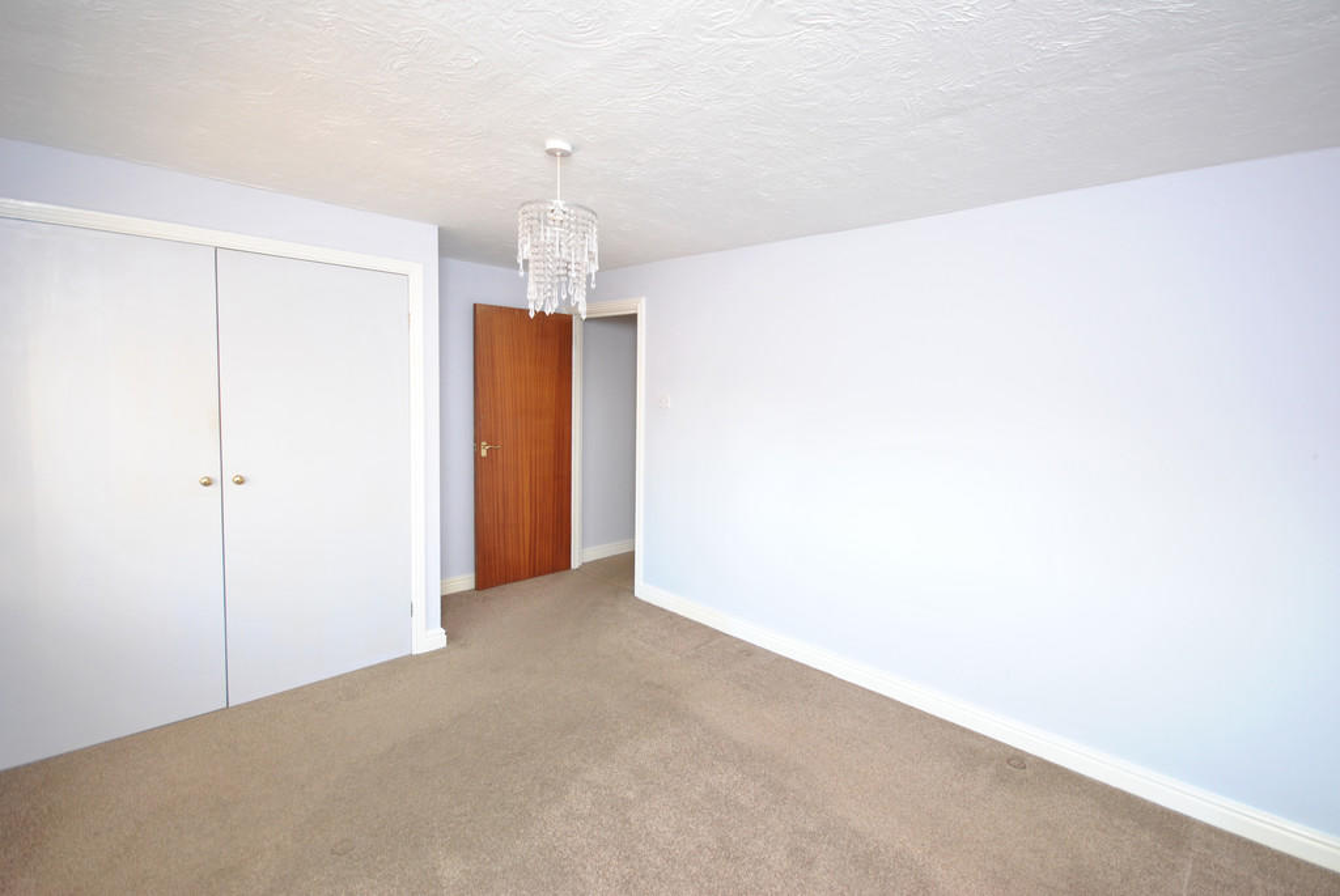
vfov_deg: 77.5
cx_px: 670
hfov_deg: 100.3
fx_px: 559
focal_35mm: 15
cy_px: 448
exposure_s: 1/25
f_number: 4
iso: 400
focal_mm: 10
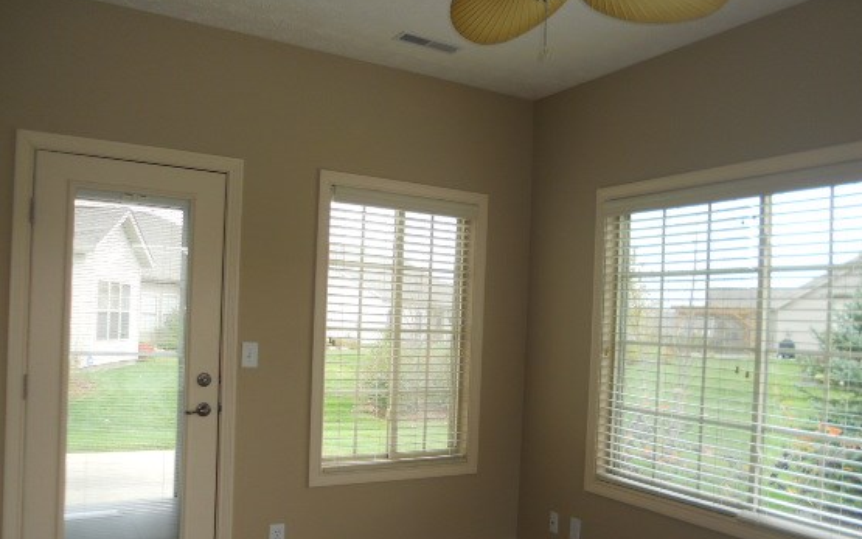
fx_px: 775
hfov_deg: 57.9
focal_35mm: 33
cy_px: 315
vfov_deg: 38.2
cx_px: 495
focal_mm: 4.9
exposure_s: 1/30
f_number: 3.2
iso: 80
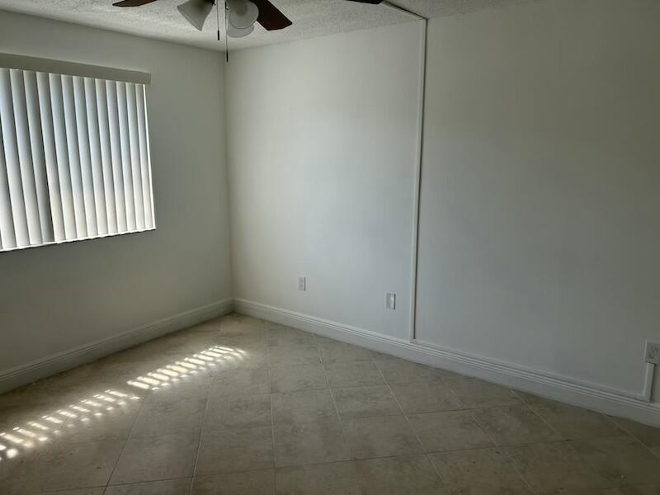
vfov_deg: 53.1
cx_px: 330
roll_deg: +1.0
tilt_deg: -14.8
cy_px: 248
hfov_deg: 67.3
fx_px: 496
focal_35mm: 26
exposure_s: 1/379
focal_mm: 5.7
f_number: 1.5
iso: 50
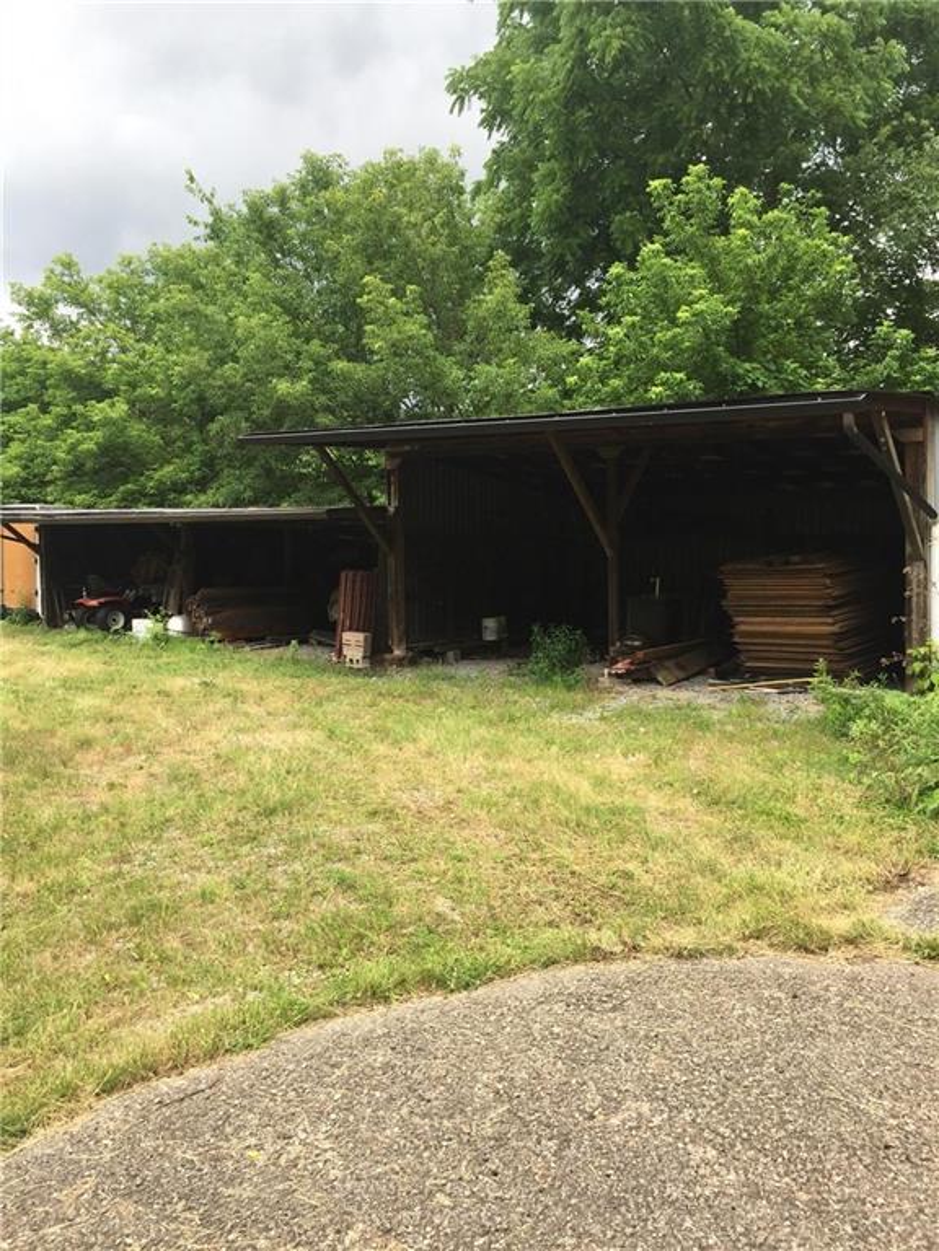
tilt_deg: -4.8
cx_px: 470
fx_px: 1049
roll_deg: +0.2
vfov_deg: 61.7
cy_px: 626
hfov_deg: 48.2
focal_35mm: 29
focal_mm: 4.15
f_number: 2.2
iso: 32
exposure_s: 1/488
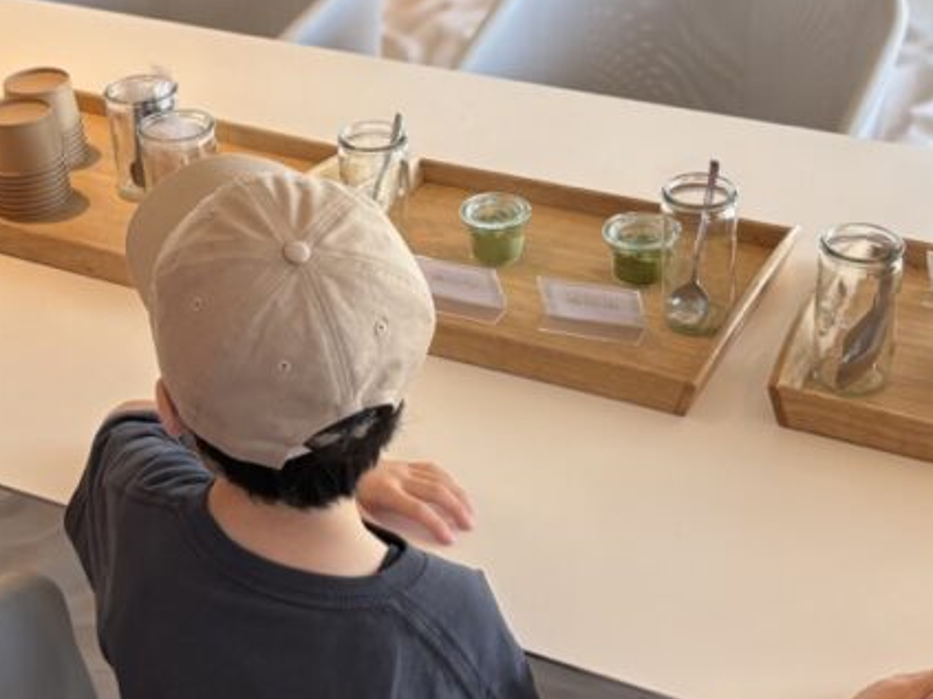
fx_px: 1698
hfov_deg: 30.7
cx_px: 461
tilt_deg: -26.7
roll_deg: +3.1
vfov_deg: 23.1
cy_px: 187
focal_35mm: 63
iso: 40
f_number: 1.6
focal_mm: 5.96
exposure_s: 1/122
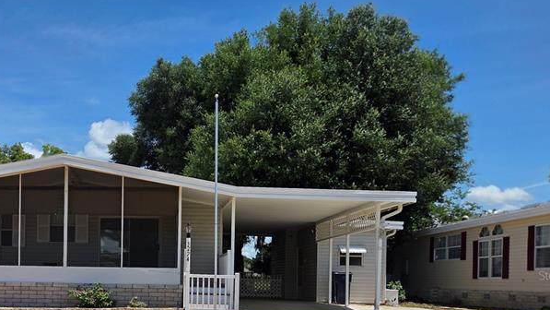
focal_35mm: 43
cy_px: 275
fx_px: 627
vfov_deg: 26.8
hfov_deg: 45.3
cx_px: 123
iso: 80
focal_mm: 5.4
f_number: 1.8
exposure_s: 1/7328
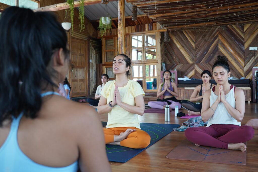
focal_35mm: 36
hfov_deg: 53.1
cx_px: 129
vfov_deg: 36.9
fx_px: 258
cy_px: 86
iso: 200
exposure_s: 1/100
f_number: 2.8
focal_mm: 24
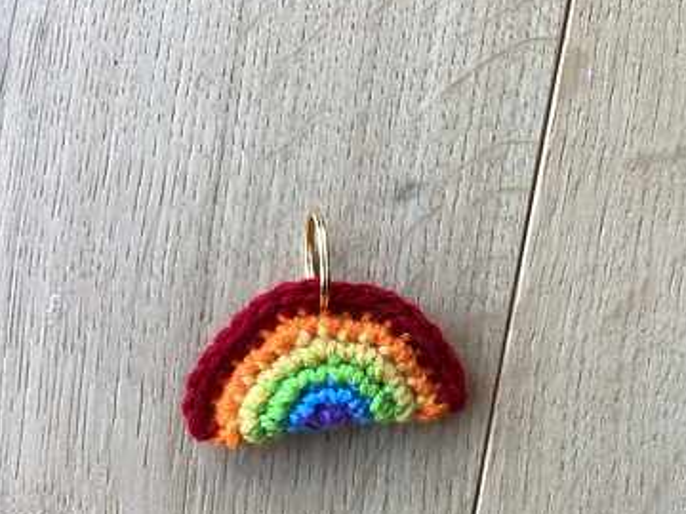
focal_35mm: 43
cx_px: 370
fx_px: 852
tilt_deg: -82.7
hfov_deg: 43.8
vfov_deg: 33.5
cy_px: 304
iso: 100
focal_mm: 3.3
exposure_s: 1/60
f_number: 2.4
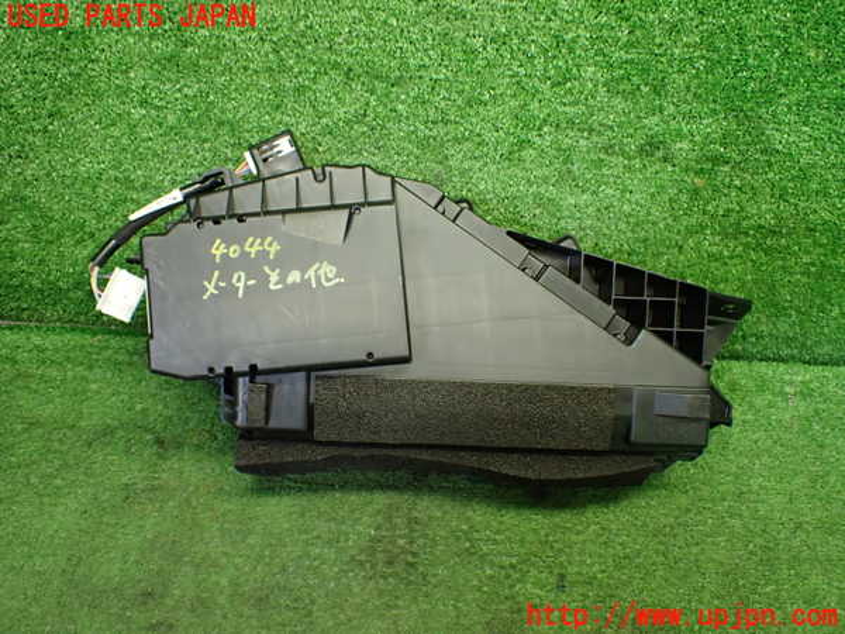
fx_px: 732
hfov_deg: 60.0
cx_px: 422
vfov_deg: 46.8
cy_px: 317
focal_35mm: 30
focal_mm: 5.4
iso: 800
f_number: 2.3
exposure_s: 1/125
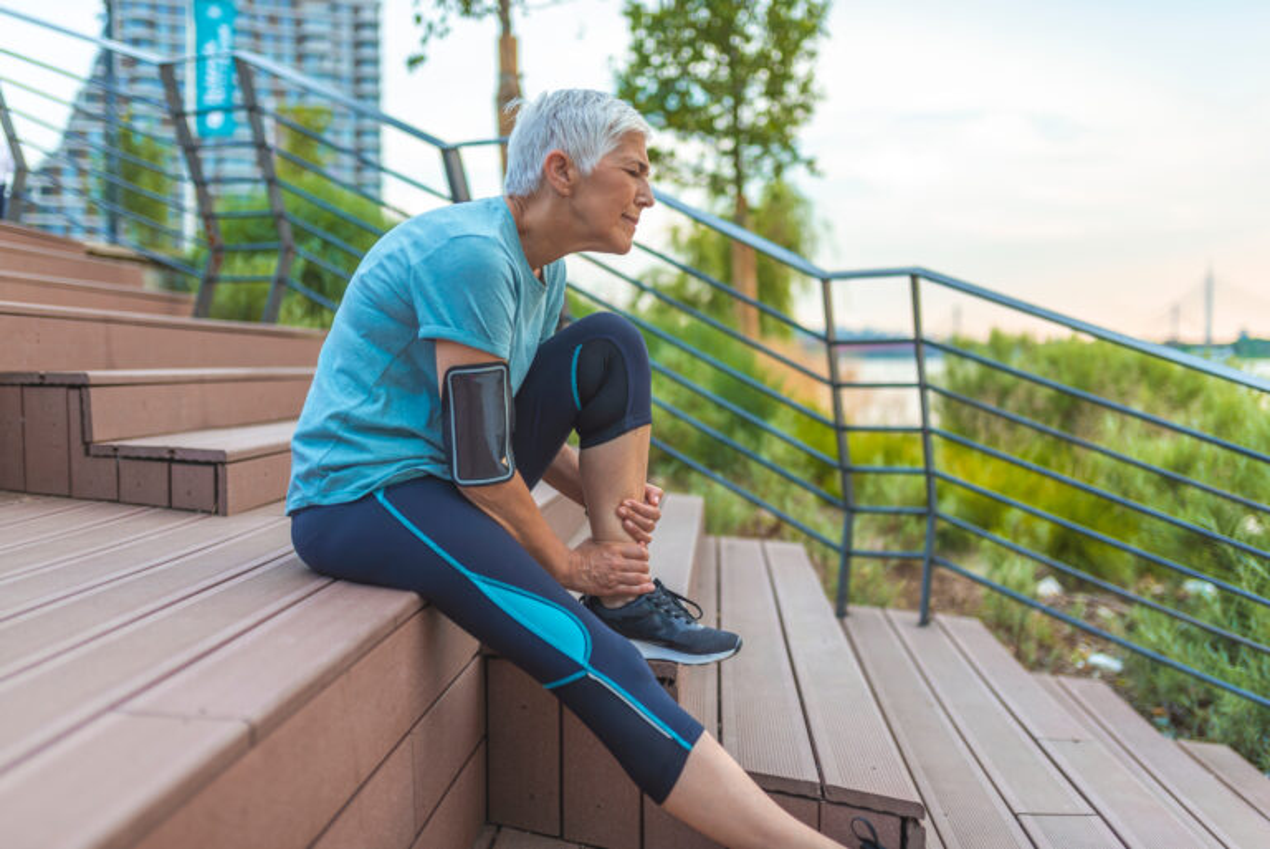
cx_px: 635
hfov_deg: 54.4
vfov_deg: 37.9
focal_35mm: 35
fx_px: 1235
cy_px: 424
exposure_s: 1/400
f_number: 1.8
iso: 160
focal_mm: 35
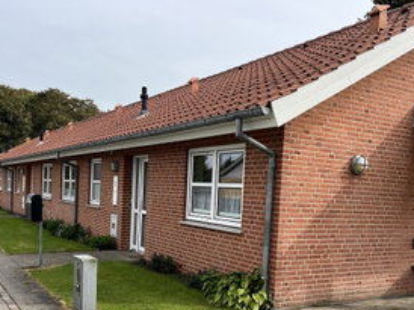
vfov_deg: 37.1
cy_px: 218
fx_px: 454
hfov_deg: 49.0
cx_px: 199
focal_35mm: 38
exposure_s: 1/1672
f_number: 1.6
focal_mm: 5.1
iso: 50
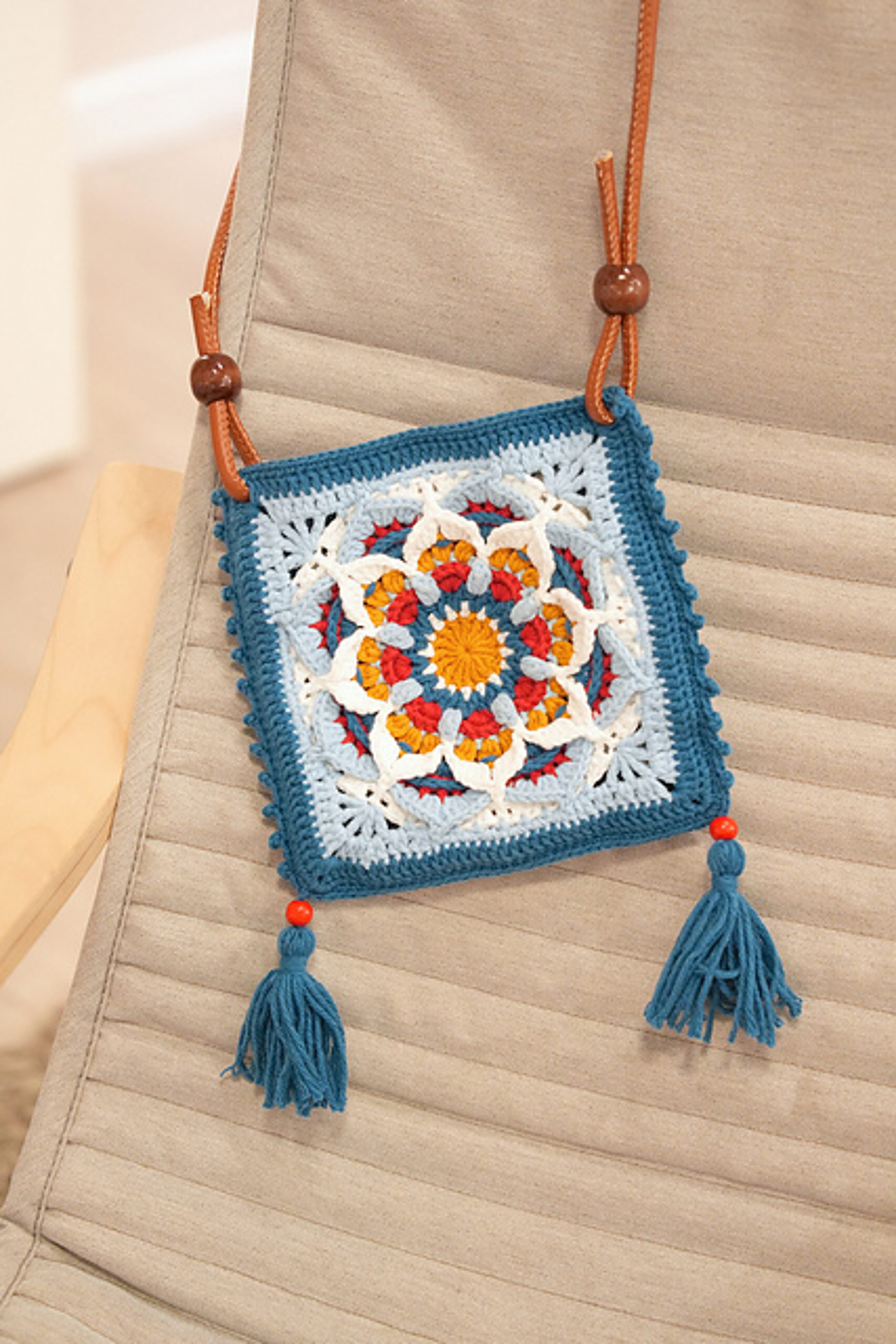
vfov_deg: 29.6
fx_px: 2537
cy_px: 672
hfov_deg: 20.0
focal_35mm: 68
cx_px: 448
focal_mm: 68
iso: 3200
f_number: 3.2
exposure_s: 1/100
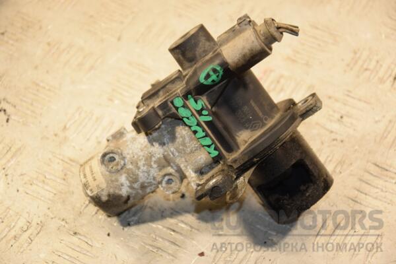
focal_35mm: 112
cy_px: 132
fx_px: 1237
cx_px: 198
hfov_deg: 18.2
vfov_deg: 12.2
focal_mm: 75
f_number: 5.3
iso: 800
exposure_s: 1/160
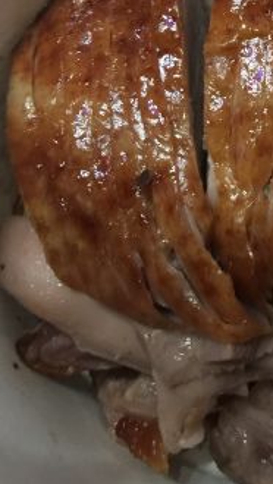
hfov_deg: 17.3
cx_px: 315
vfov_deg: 30.6
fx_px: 861
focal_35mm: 67
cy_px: 88
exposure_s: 1/8
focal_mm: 4.15
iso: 125
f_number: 2.2
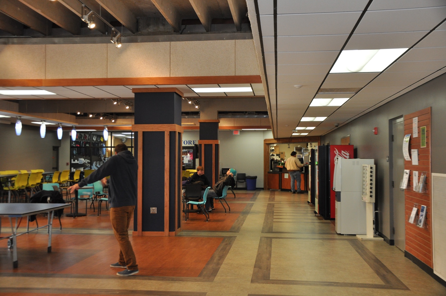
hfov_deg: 49.6
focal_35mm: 39
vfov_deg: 34.1
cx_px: 223
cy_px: 148
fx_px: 483
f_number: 4
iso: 800
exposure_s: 1/125
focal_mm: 26
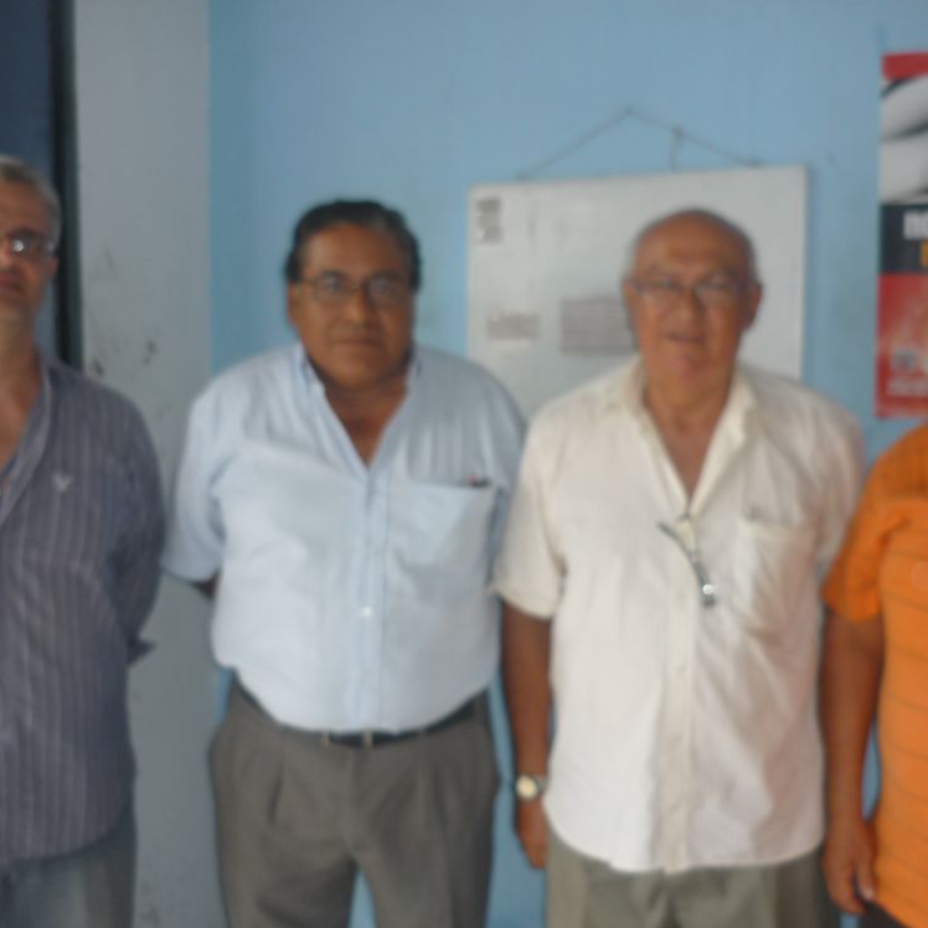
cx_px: 515
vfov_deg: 42.8
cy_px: 464
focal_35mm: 39
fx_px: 1183
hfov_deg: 42.8
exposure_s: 1/30
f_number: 2.8
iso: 100
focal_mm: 5.5
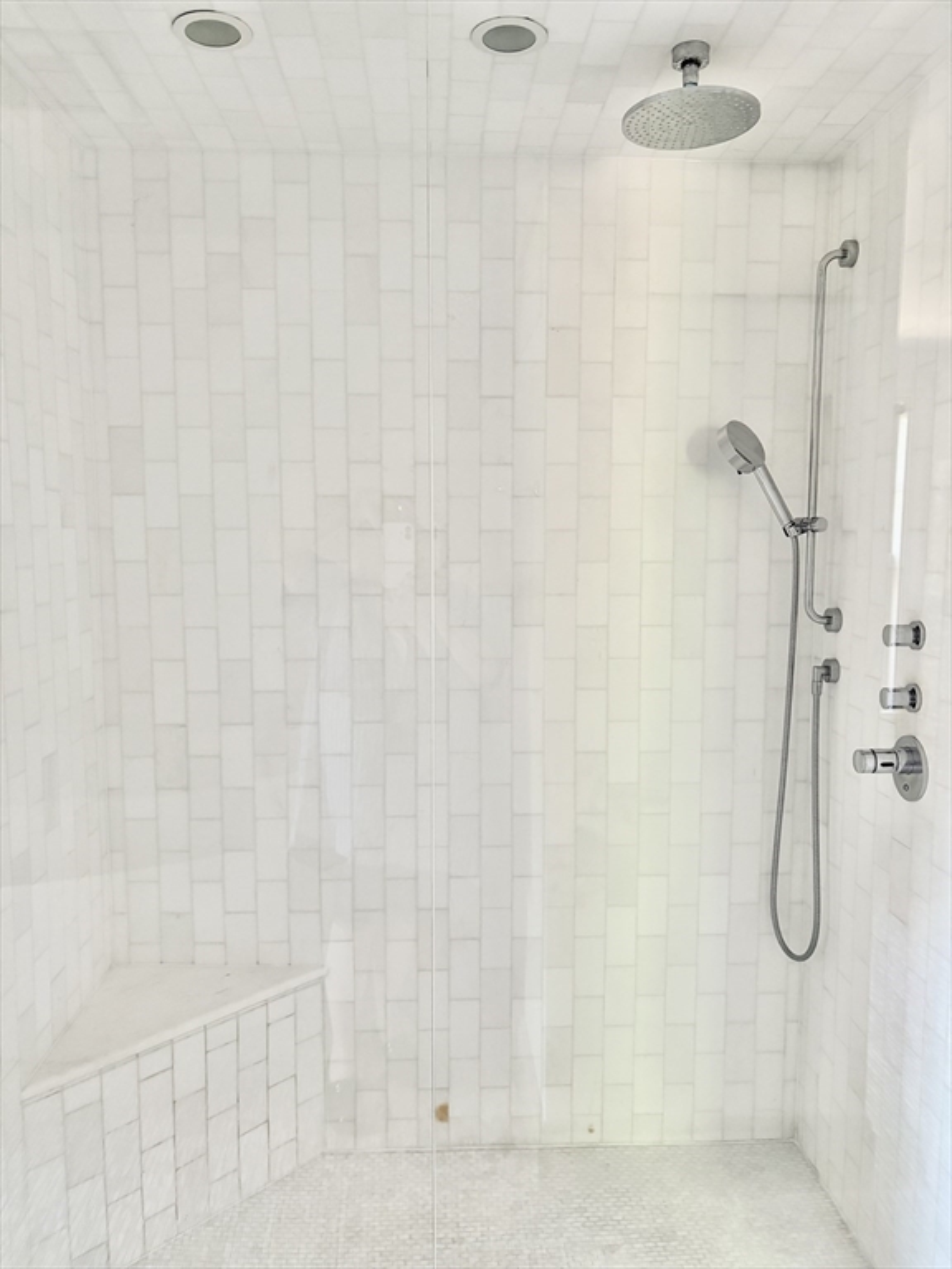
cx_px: 476
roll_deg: +0.6
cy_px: 634
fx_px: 953
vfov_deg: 67.3
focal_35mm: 26
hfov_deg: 53.1
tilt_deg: -5.8
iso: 250
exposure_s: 1/60
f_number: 1.6
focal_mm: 5.96
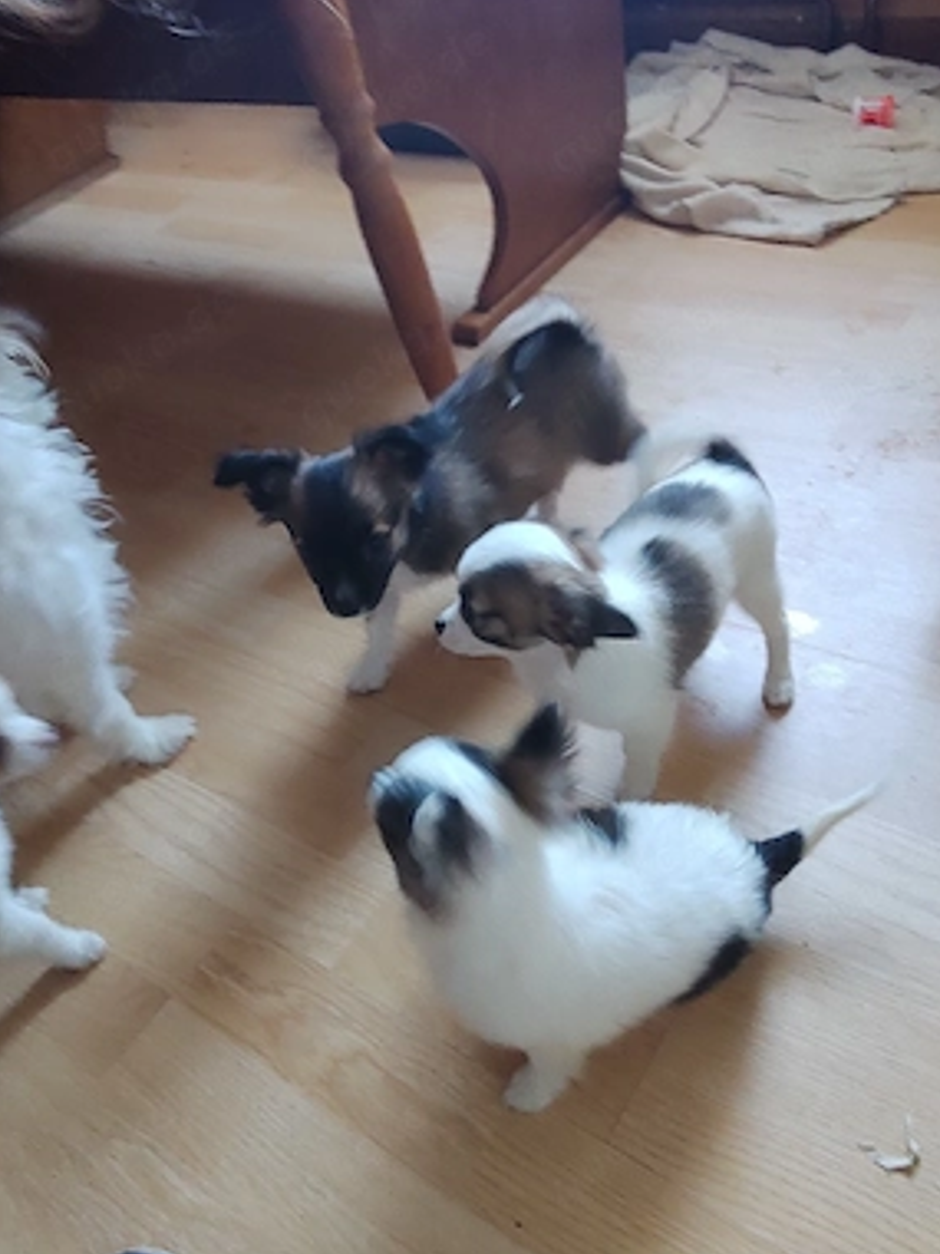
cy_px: 648
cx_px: 465
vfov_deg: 79.0
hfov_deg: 63.4
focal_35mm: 21
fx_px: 760
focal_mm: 3.49
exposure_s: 1/25
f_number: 2.45
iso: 240
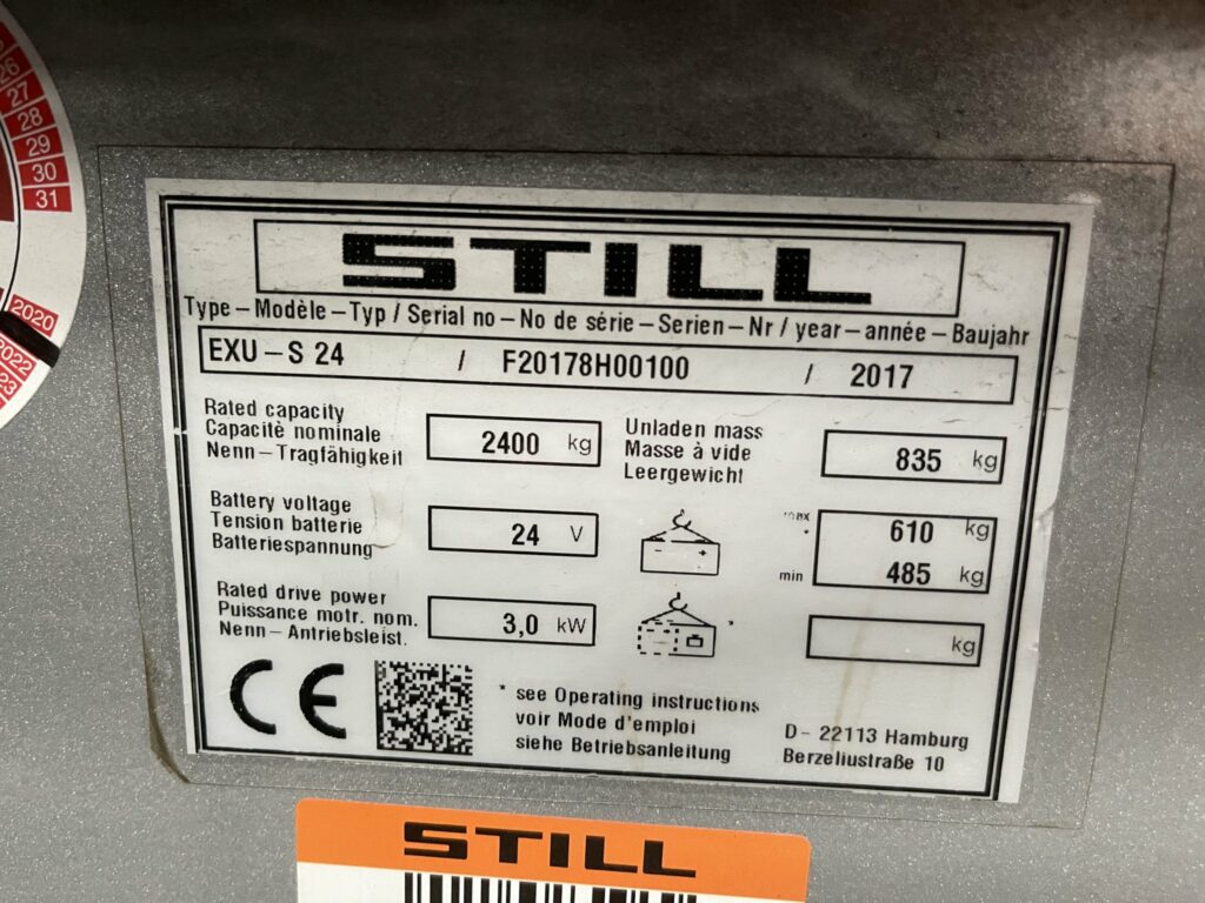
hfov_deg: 67.3
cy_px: 452
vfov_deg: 53.1
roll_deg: -3.1
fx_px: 905
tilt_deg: -14.2
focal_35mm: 26
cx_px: 602
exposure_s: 1/60
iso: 400
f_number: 1.6
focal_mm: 5.1
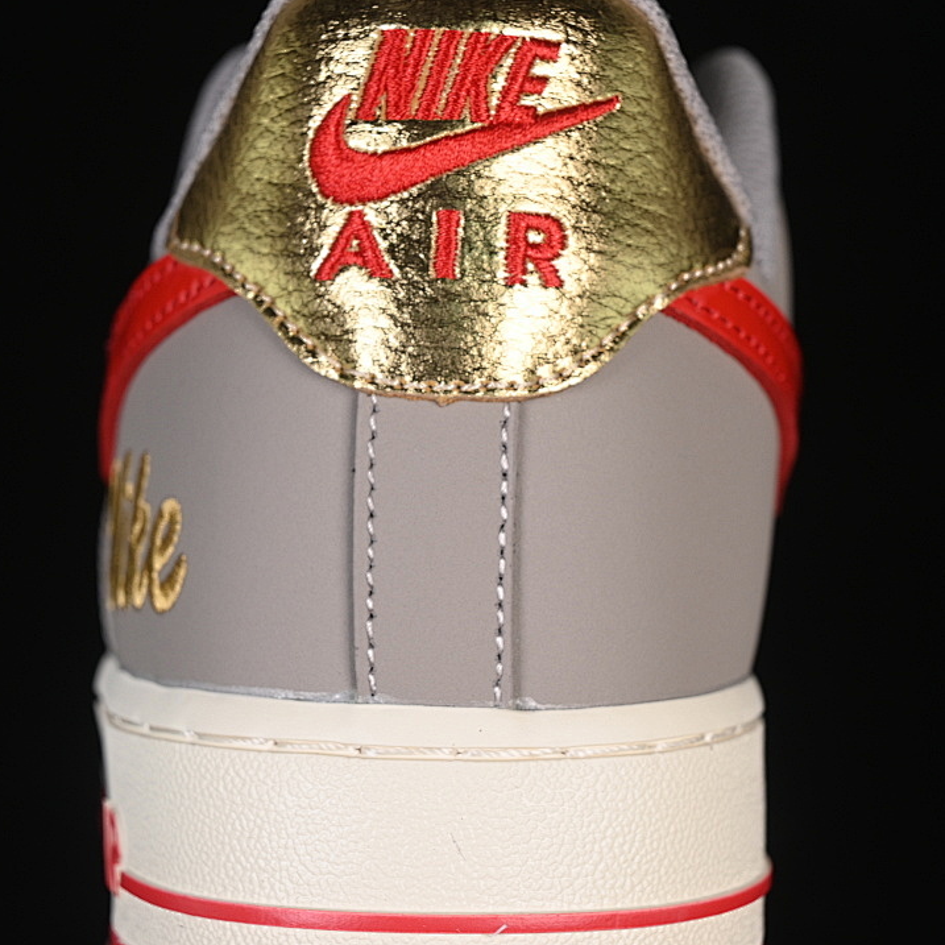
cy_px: 472
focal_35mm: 96
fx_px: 2965
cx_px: 440
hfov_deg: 18.1
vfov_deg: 18.1
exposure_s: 1/60
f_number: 7.1
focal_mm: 50
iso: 160
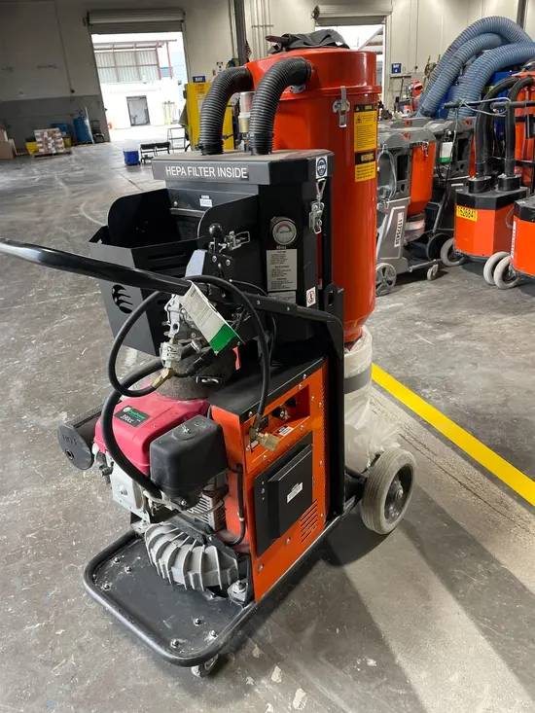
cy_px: 356
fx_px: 536
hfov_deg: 53.1
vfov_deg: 67.3
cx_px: 268
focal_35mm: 26
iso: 200
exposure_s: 1/60
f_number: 1.6
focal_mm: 4.2
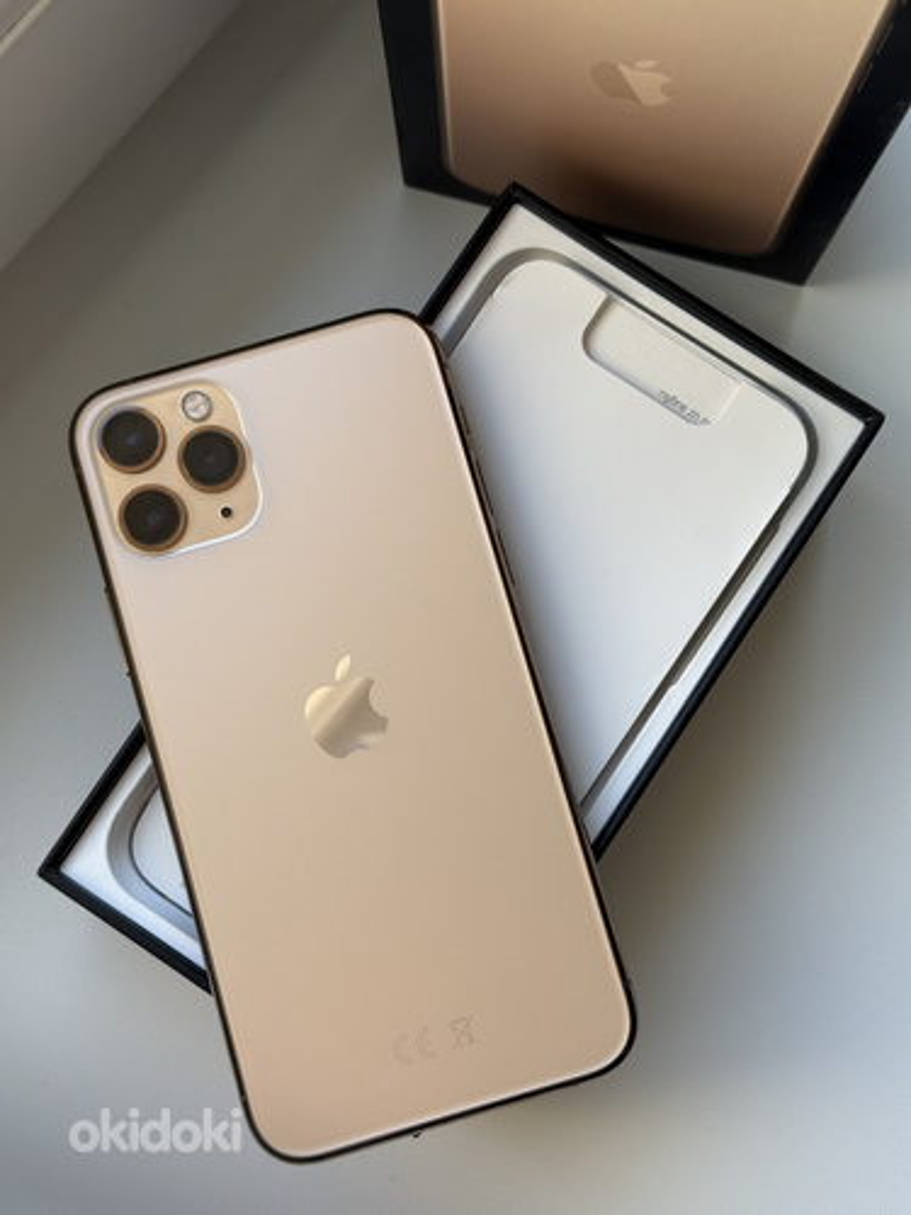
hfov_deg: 30.3
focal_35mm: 48
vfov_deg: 39.7
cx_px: 456
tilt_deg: -82.9
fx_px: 1684
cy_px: 608
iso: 80
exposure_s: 1/523
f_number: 1.78
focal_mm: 6.76
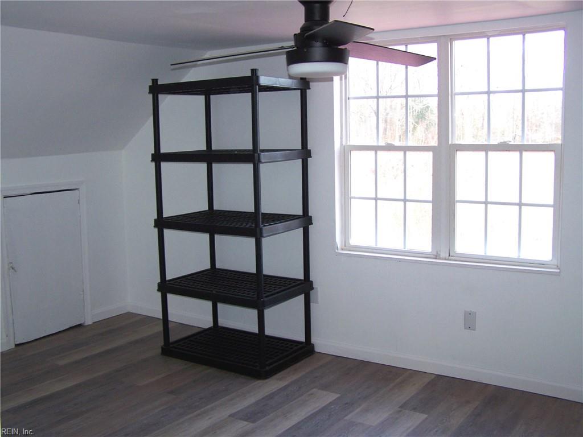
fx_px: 640
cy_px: 218
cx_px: 292
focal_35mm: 38
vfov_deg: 37.7
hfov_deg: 49.0
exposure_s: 1/60
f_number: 2.8
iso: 80
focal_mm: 6.3
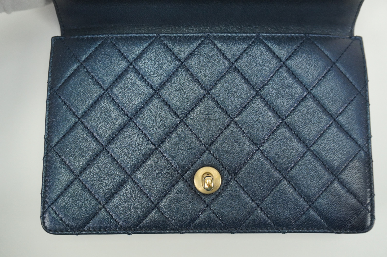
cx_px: 194
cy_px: 128
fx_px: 371
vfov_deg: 38.3
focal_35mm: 34
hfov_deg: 55.1
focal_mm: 23
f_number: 5.6
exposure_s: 1/80
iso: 1000
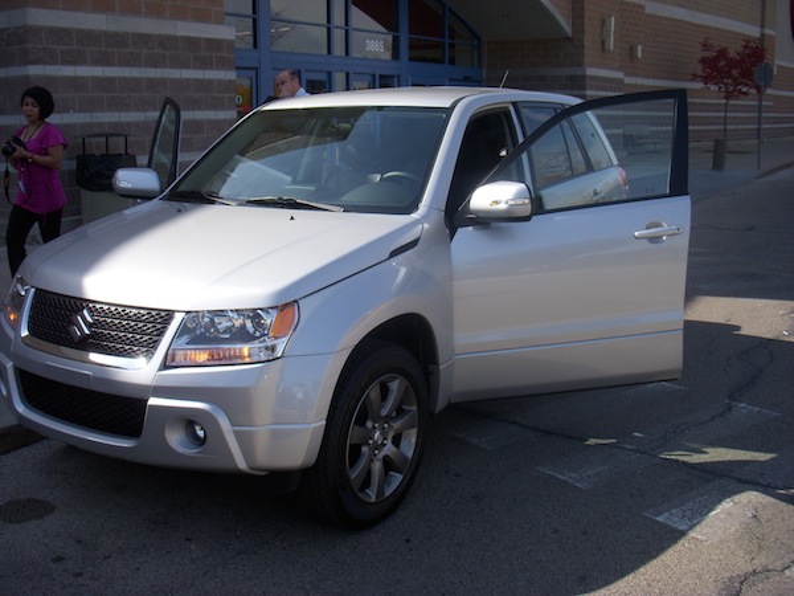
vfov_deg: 37.7
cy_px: 298
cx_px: 397
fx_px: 872
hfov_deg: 49.0
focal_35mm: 38
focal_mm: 6.3
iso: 100
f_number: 3.3
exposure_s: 1/800
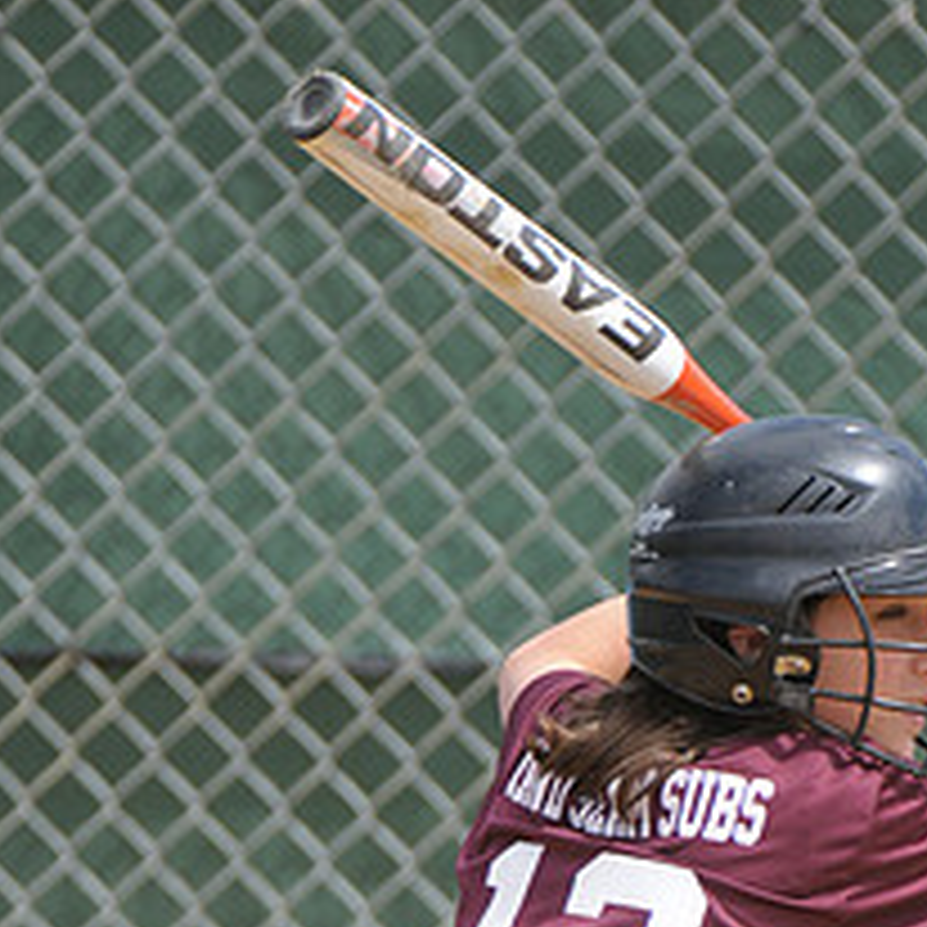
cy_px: 1260
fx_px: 43356
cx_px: 668
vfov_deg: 1.2
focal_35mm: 1431
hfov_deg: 1.2
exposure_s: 1/2000
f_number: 4
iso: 400
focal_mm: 400
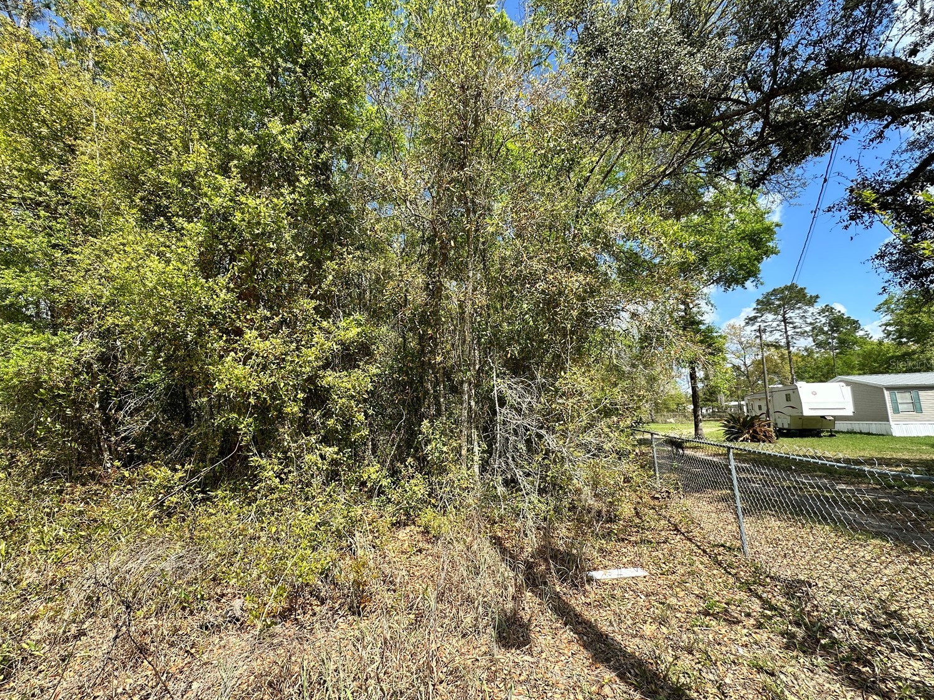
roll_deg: +1.5
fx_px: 405
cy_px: 364
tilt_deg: +8.3
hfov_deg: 98.1
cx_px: 448
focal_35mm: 15
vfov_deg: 81.7
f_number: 2.2
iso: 40
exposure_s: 1/769
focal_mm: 2.22
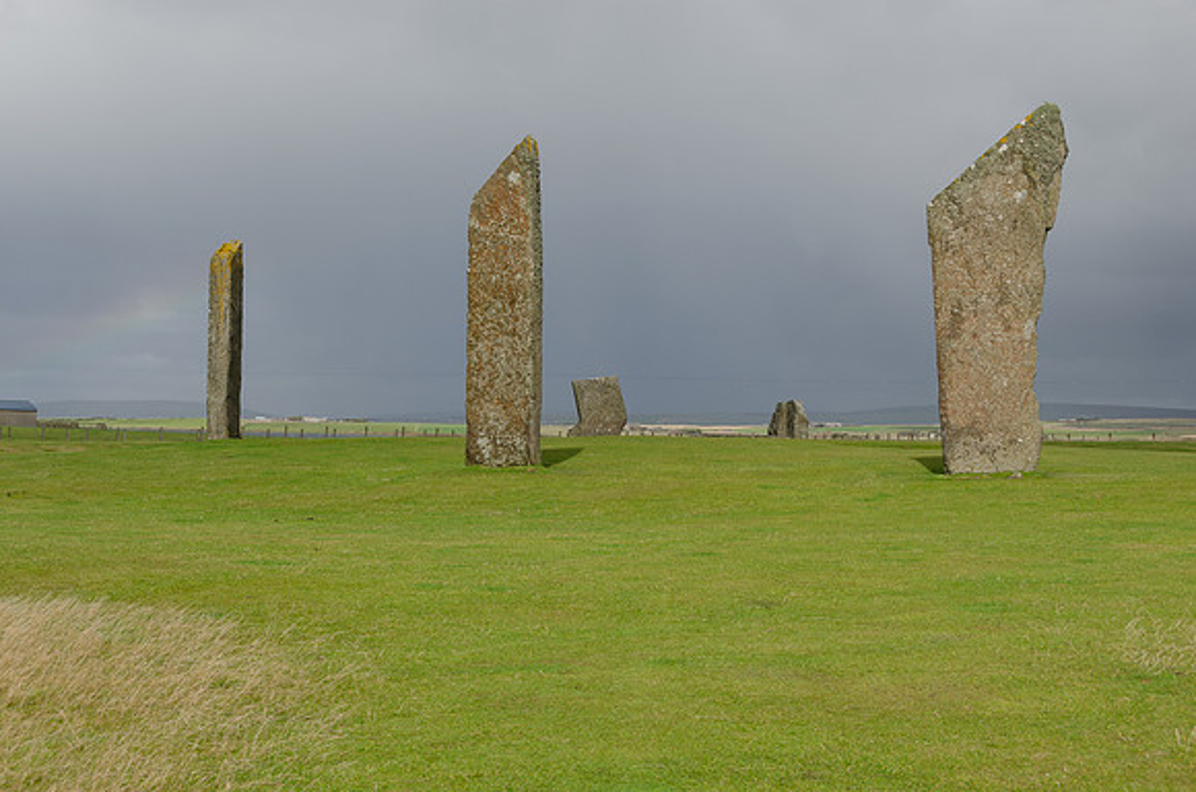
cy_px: 396
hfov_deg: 35.1
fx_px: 1890
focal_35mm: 57
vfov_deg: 23.7
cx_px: 598
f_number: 8
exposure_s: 1/400
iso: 100
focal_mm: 38
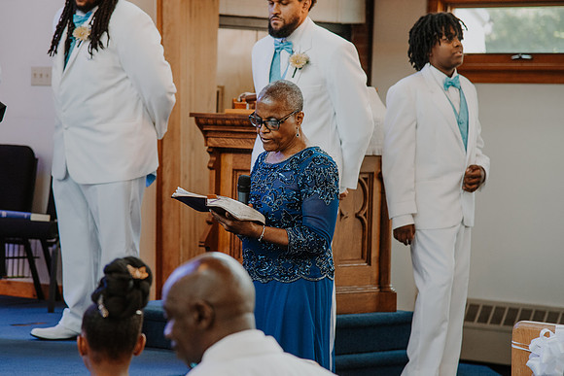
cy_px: 178
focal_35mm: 150
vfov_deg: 9.1
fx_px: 2354
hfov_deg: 13.7
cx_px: 252
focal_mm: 110
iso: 1250
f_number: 4
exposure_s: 1/125
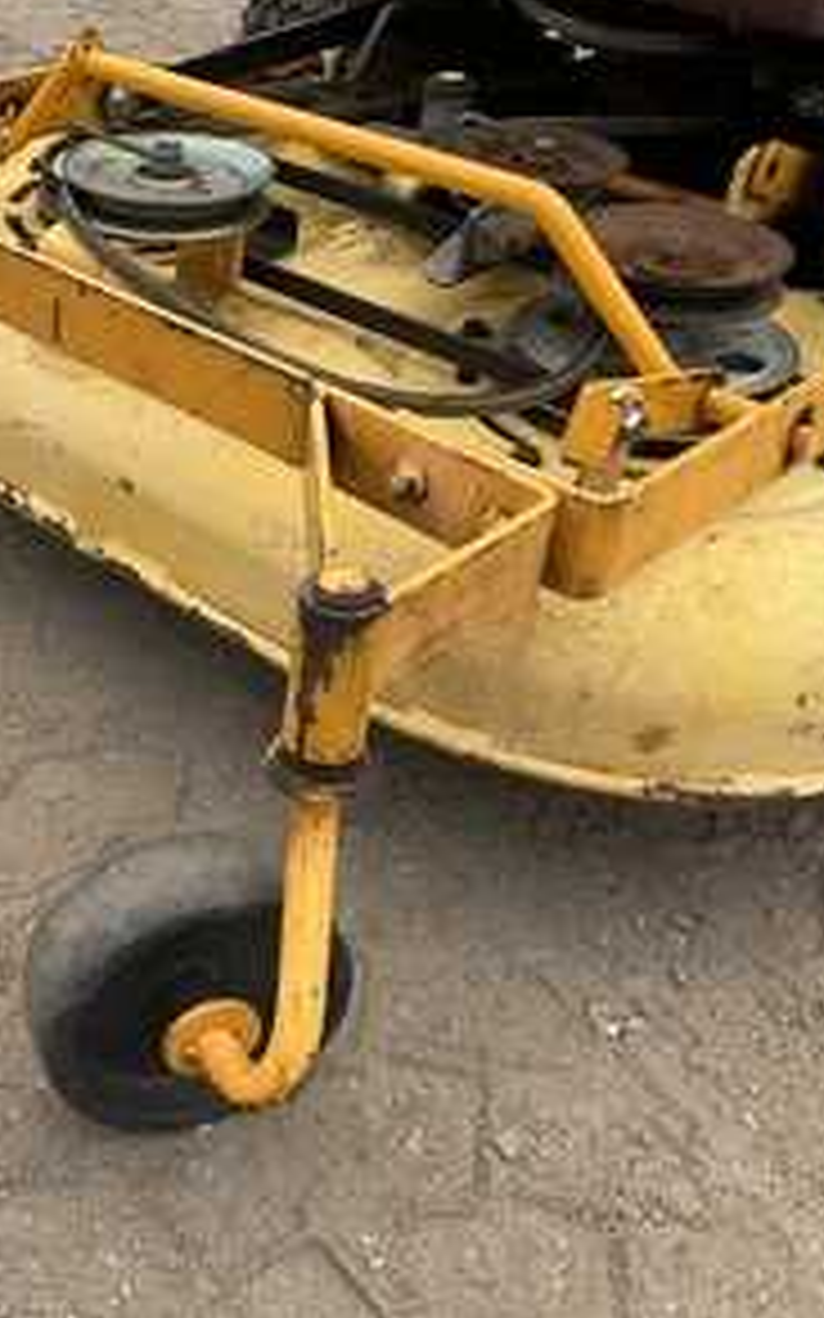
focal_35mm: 42
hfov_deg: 28.6
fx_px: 1510
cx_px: -5
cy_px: 648
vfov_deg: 47.2
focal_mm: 3
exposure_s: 1/1195
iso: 25
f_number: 1.8
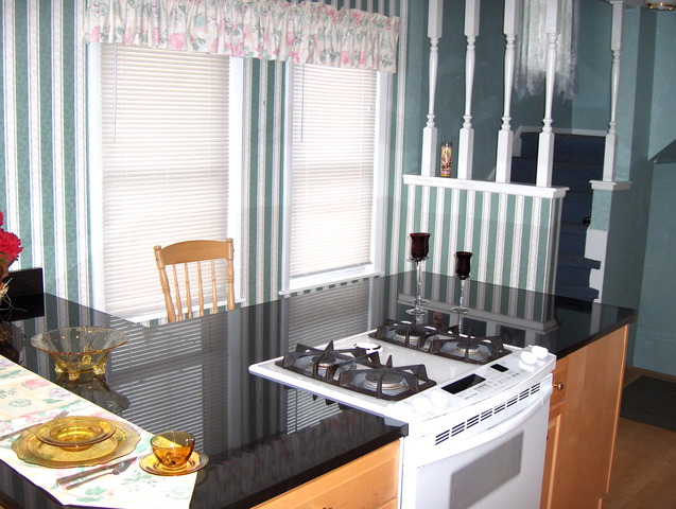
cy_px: 254
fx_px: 763
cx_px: 338
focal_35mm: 39
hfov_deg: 47.8
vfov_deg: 36.9
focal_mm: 8
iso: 149
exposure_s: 1/111
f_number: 2.8
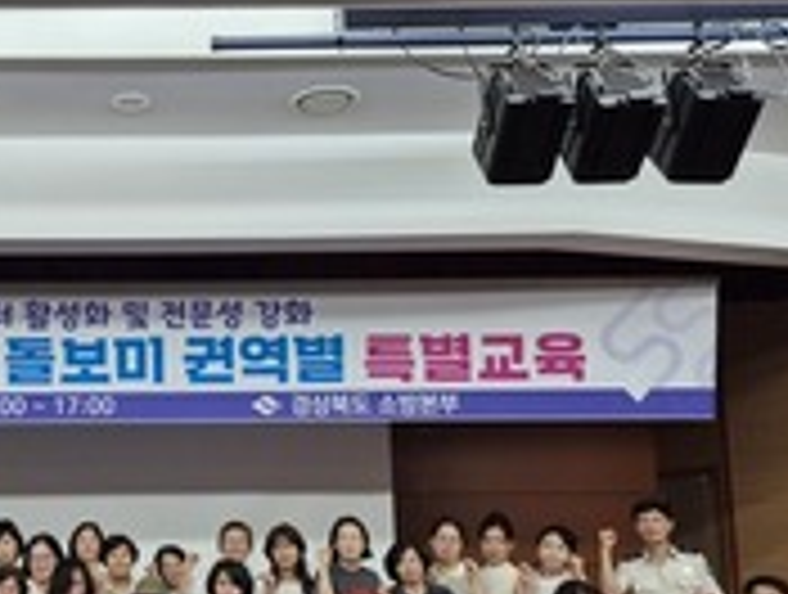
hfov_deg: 38.8
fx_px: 1049
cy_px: 416
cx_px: 104
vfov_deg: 31.3
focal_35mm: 46
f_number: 1.8
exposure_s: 1/120
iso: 500
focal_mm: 5.4
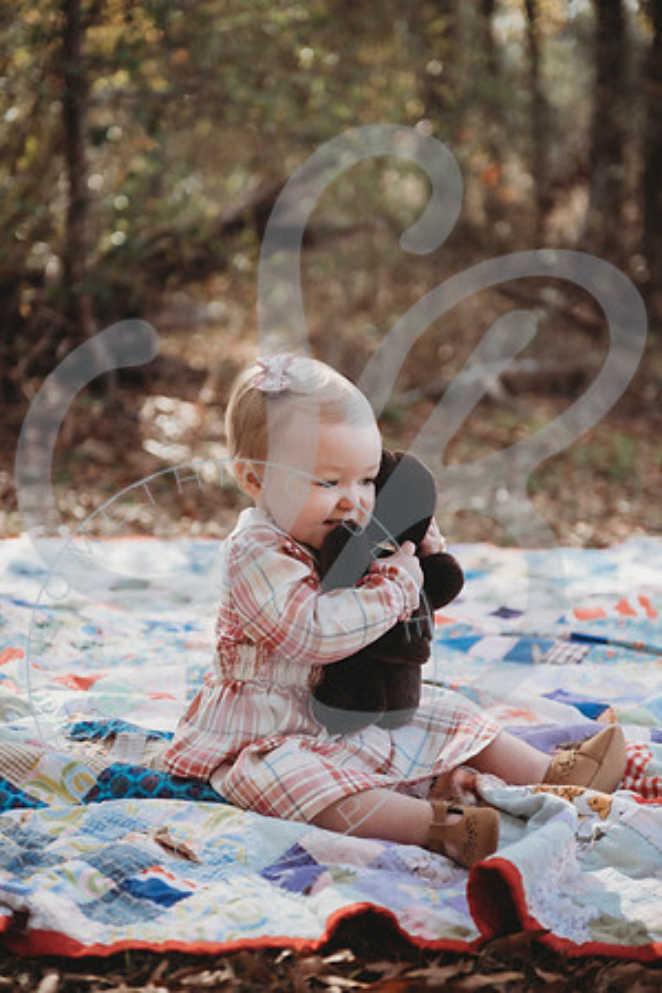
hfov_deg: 19.5
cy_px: 496
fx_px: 1931
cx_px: 331
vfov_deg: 28.8
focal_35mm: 70
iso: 100
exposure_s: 1/250
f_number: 2.8
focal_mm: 70
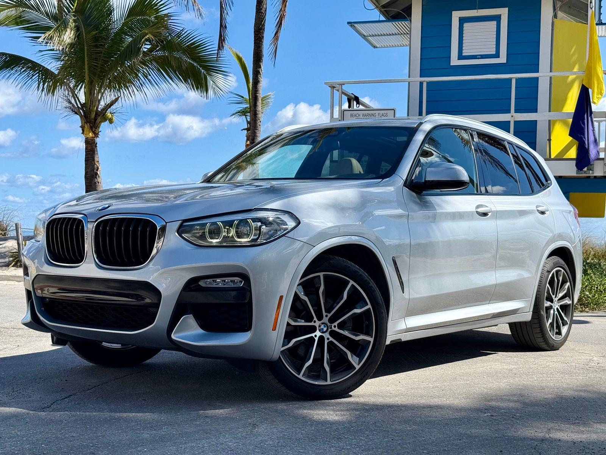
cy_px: 228
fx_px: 840
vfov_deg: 30.3
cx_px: 303
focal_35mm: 48
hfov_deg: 39.7
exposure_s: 1/5587
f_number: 1.78
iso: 80
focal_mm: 6.76
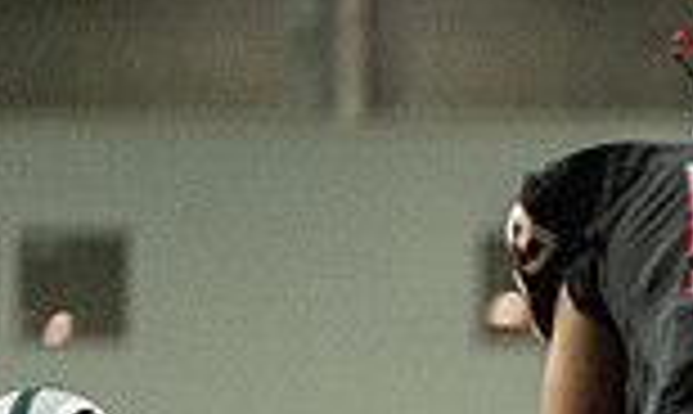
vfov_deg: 2.1
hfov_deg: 3.5
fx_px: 11343
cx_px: 1246
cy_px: 853
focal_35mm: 608
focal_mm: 151
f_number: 2.8
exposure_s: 1/1250
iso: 6400
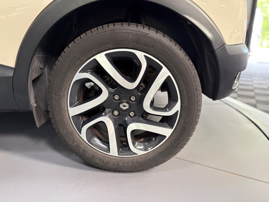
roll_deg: -0.2
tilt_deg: -16.7
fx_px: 187
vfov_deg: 56.8
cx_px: 134
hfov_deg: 71.6
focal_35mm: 24
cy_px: 101
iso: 160
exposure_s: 1/50
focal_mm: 6.76
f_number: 1.78
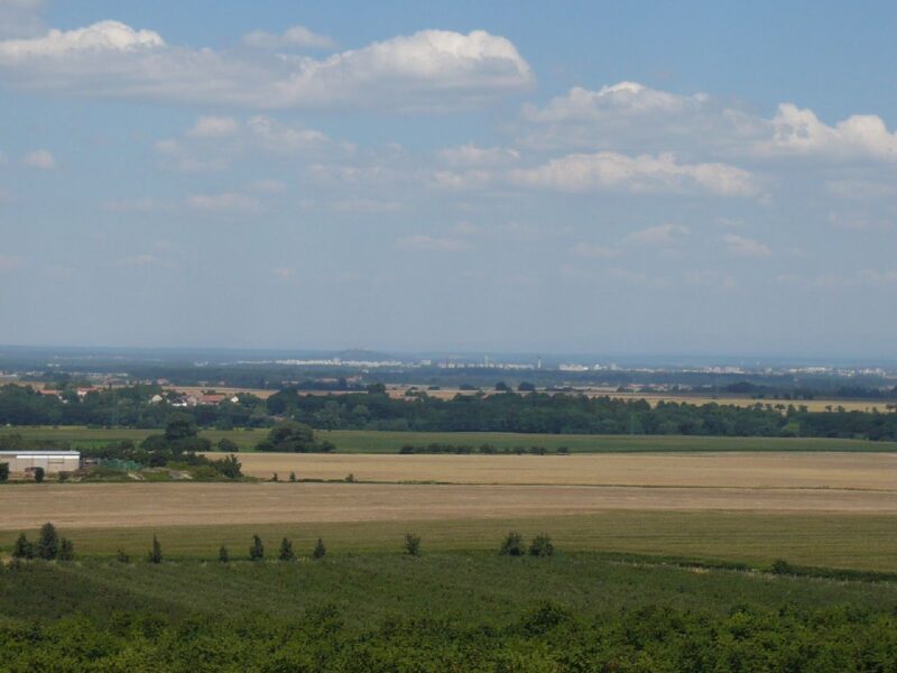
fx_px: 2799
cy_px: 336
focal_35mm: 108
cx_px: 448
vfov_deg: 13.7
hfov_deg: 18.2
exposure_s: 1/200
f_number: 13
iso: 100
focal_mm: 13
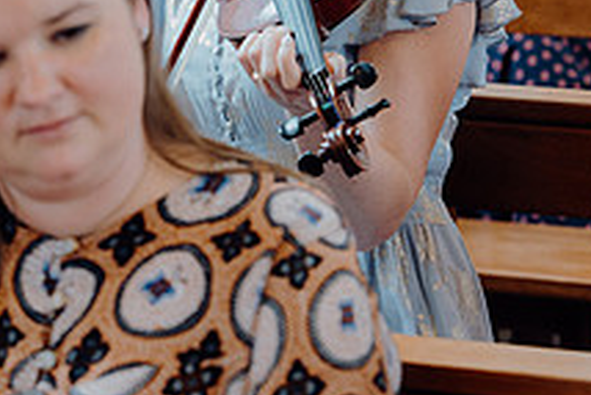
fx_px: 3121
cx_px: 215
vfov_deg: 7.2
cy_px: 54
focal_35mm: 190
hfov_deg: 10.8
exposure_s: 1/200
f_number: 2.8
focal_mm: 70
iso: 800
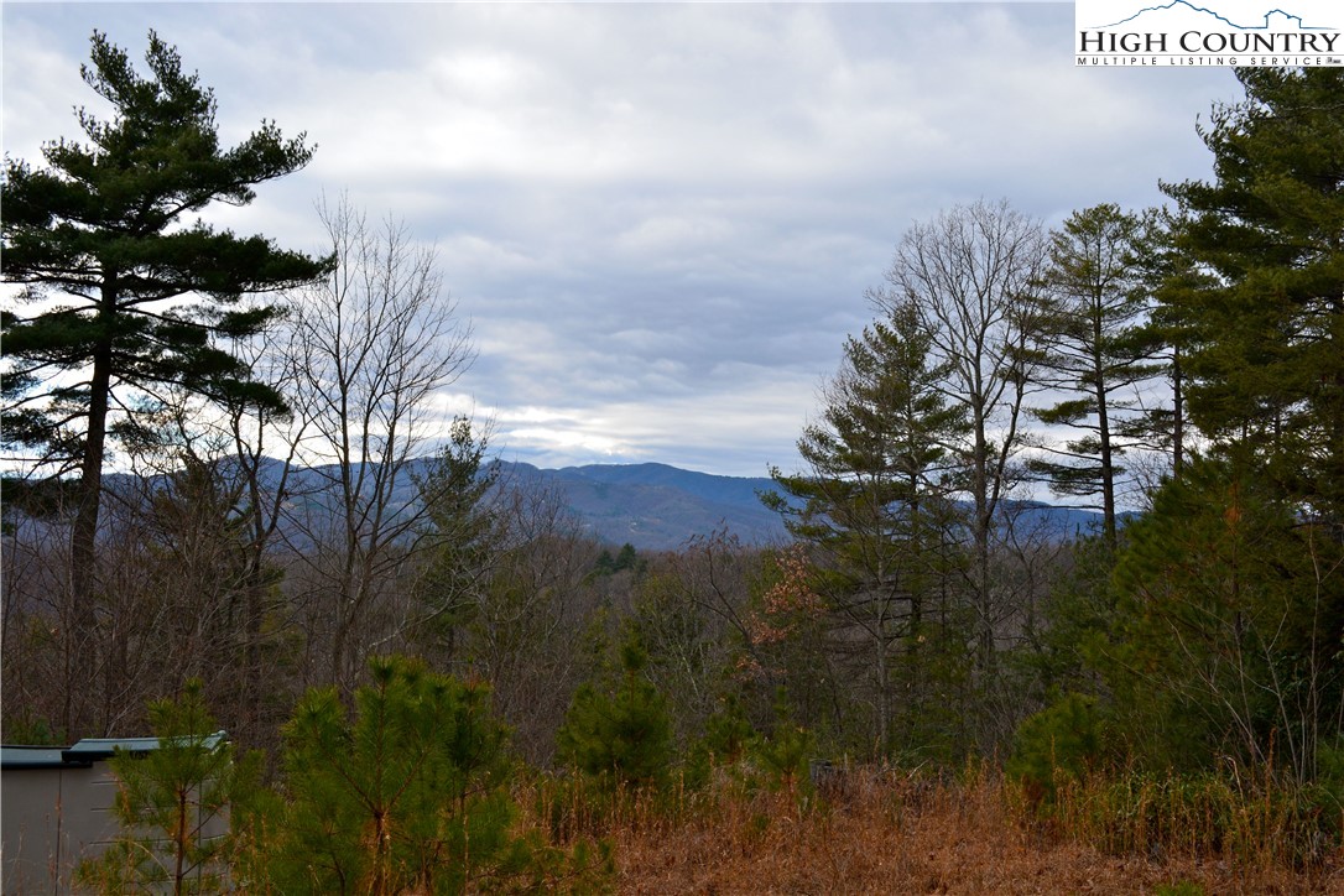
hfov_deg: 53.1
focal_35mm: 36
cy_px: 448
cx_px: 672
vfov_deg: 36.9
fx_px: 1344
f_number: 10
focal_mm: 24
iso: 360
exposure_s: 1/250
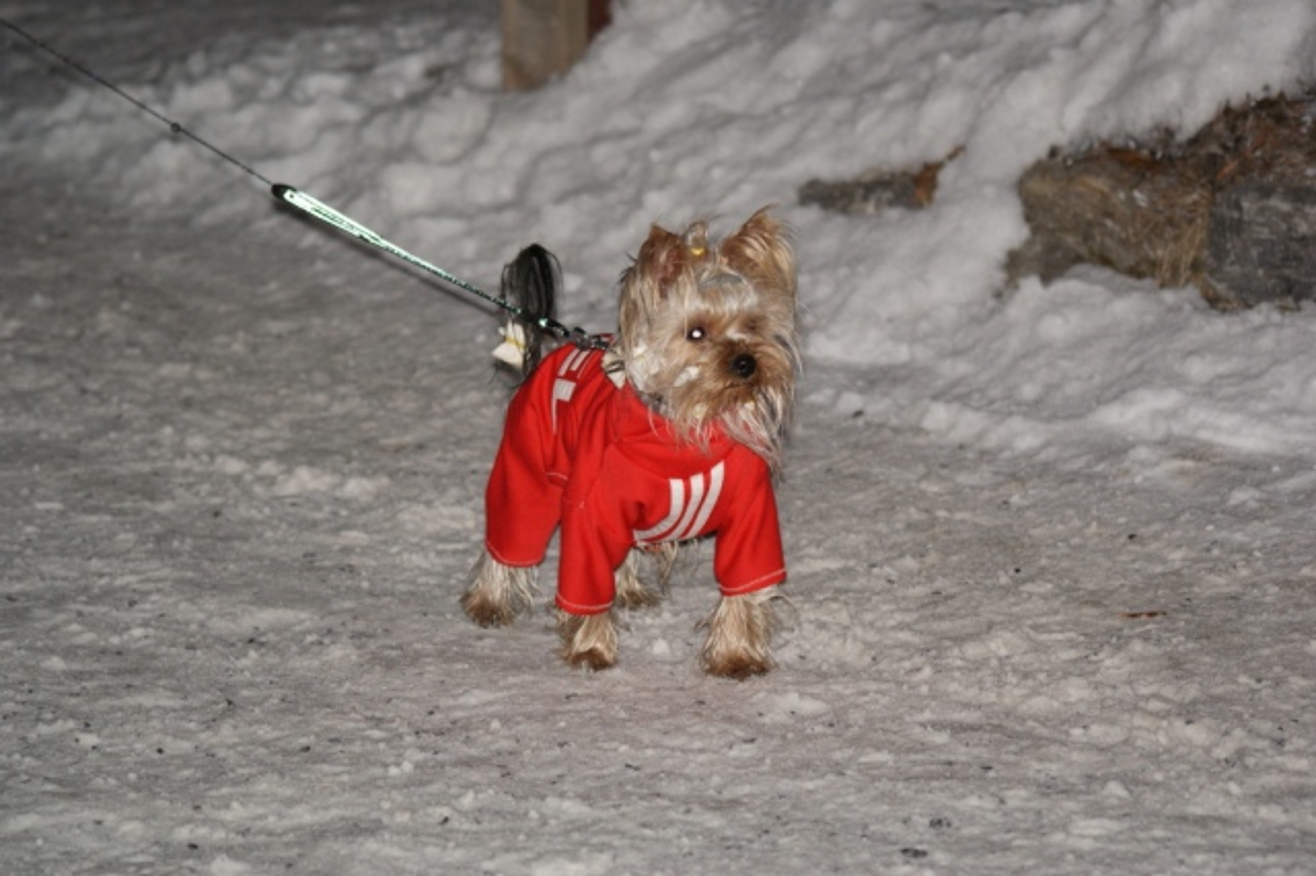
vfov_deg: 7.6
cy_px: 438
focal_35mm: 180
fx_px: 6576
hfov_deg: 11.4
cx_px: 658
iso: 400
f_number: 4
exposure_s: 1/125
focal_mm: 120
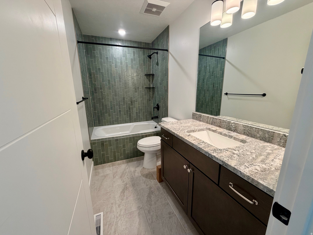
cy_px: 118
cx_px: 156
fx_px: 127
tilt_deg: -12.4
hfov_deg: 102.1
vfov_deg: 85.7
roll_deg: +1.1
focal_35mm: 14
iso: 250
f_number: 2.2
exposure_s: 1/120
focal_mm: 2.22
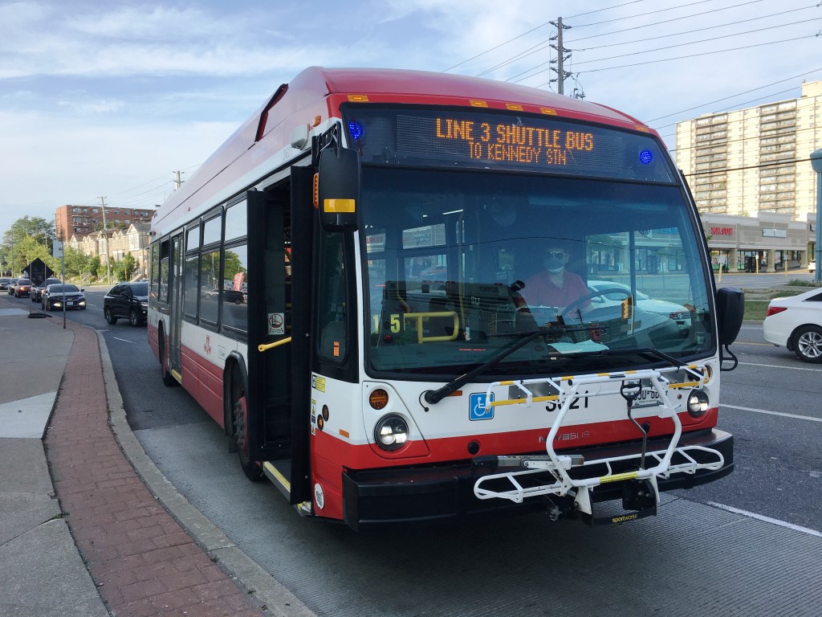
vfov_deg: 48.2
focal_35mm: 29
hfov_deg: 61.7
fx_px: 689
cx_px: 411
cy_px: 308
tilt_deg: +0.0
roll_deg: +1.3
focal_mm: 4.15
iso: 25
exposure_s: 1/739
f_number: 2.2
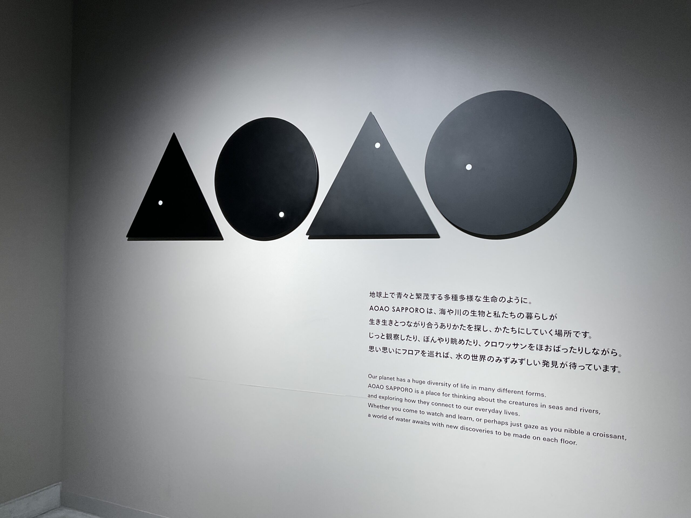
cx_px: 346
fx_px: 579
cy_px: 259
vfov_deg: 48.2
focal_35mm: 29
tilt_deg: +3.7
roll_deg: +0.5
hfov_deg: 61.7
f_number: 1.8
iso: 40
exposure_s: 1/50
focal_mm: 3
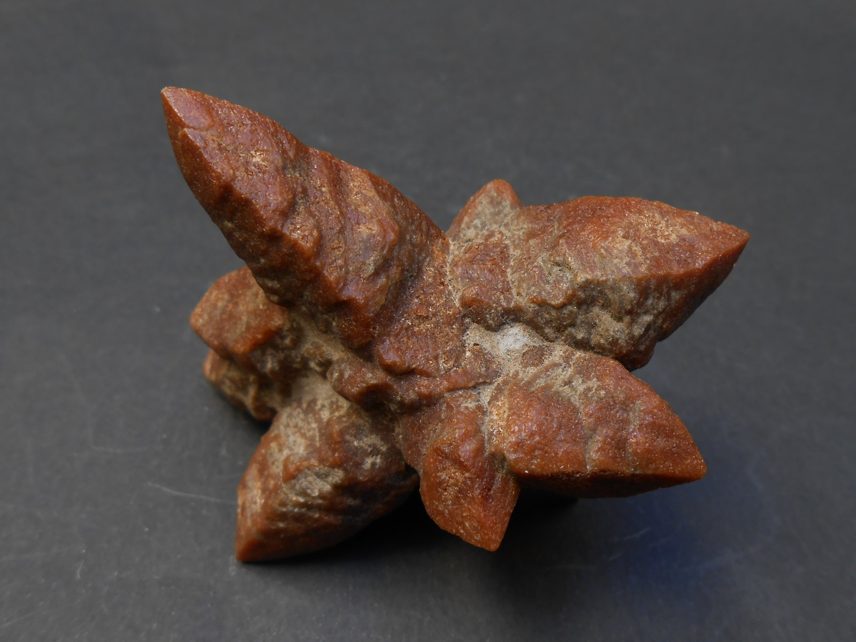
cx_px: 428
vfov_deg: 53.1
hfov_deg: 67.3
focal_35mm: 26
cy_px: 321
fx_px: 643
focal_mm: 4.6
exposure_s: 1/30
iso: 80
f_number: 3.5
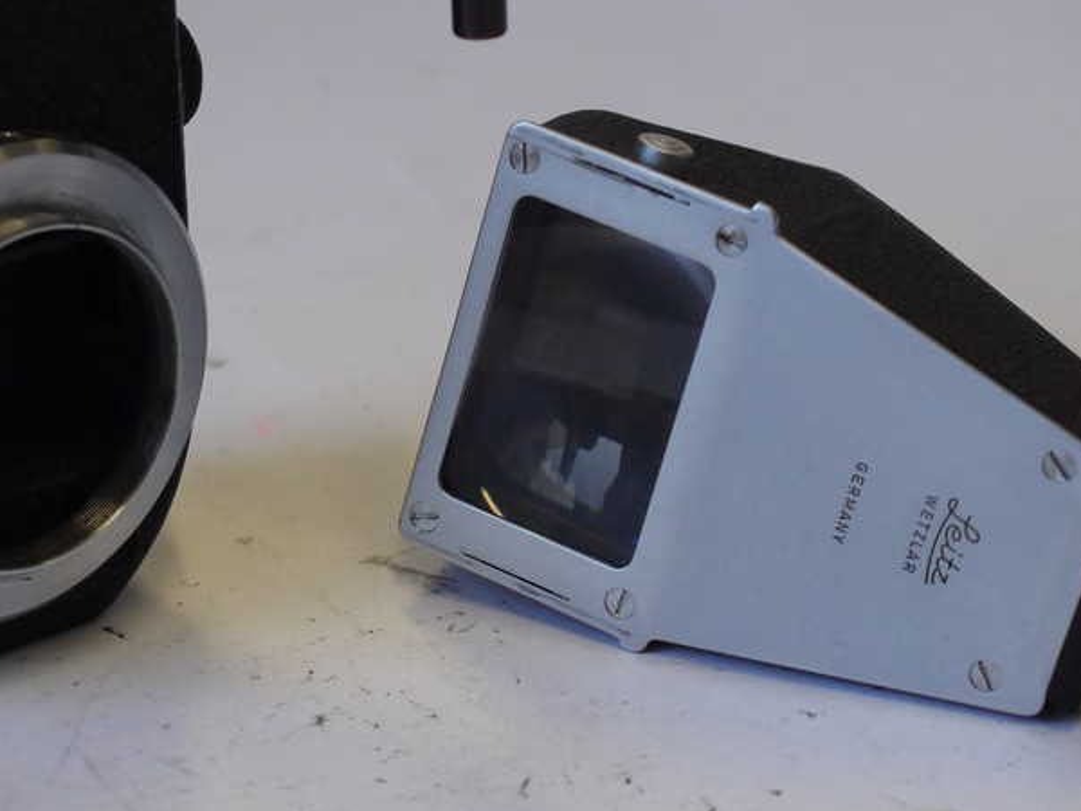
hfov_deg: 16.3
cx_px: 272
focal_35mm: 120
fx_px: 3747
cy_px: 360
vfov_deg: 12.3
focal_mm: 30
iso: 400
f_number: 4.5
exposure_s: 1/200
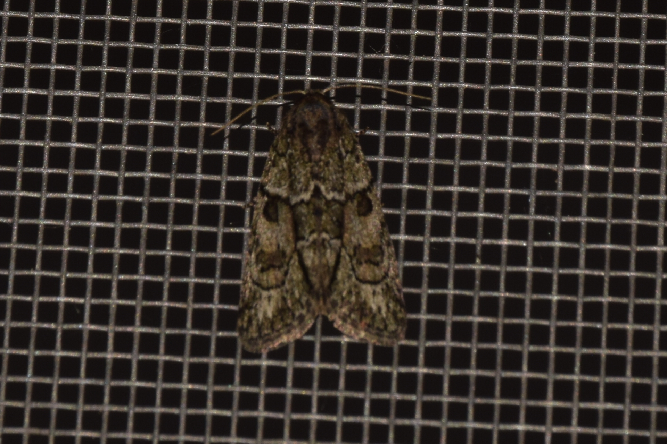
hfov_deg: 9.8
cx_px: 334
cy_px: 222
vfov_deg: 6.5
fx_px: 3891
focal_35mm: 210
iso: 100
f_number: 16
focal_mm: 140
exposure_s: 1/125
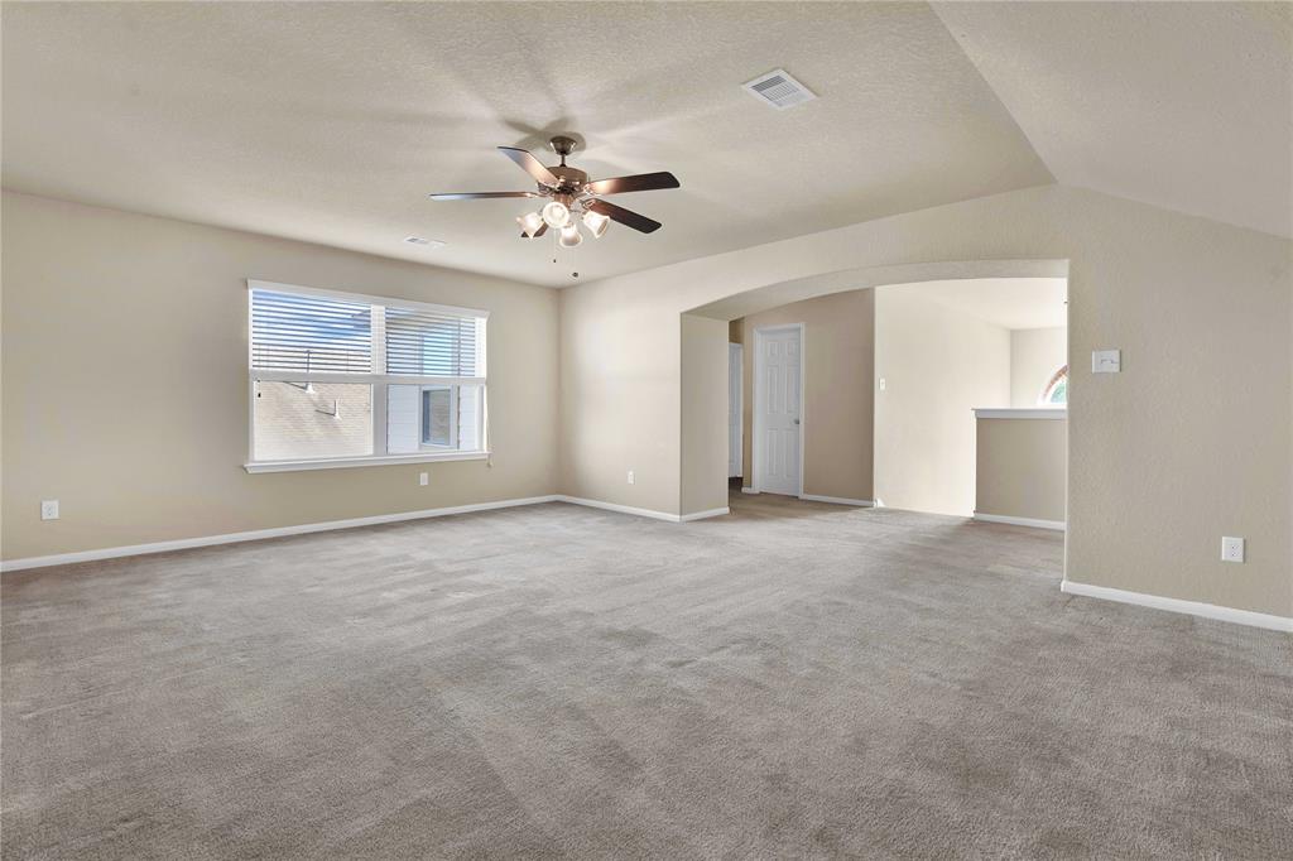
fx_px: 574
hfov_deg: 96.8
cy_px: 430
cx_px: 646
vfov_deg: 73.7
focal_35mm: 16
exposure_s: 1/15
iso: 100
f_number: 8
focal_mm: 16
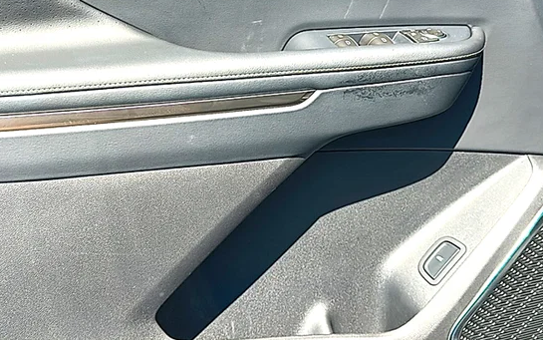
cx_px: 244
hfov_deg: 41.0
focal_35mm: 49
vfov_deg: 26.0
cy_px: 79
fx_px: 725
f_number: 1.78
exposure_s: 1/805
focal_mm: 6.86
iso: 80
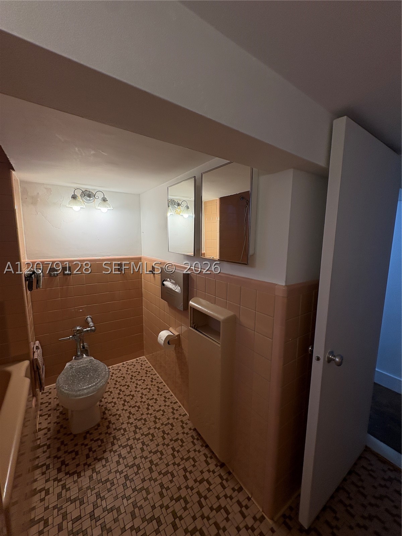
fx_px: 217
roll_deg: -0.7
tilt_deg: -8.6
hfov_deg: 85.7
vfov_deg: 102.1
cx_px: 201
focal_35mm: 14
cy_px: 268
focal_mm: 2.22
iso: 100
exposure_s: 1/134
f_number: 2.2
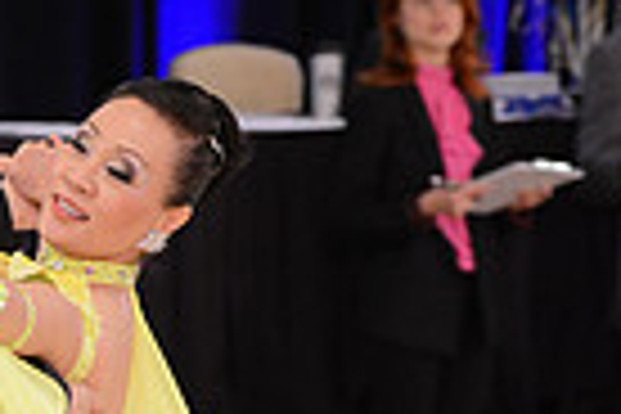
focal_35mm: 388
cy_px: 680
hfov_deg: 5.3
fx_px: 6692
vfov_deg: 3.5
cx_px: -97
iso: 2500
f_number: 2.8
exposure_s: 1/250
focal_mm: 92
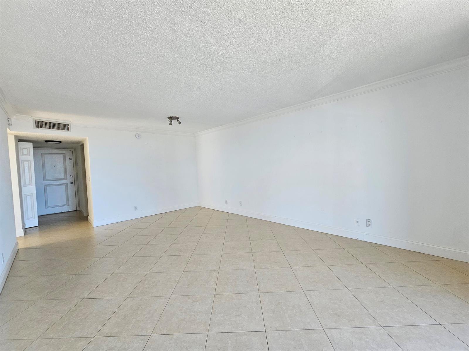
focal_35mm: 13
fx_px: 176
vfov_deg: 89.9
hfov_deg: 106.2
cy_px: 176
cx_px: 234
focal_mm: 2.2
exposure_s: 1/100
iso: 64
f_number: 2.2
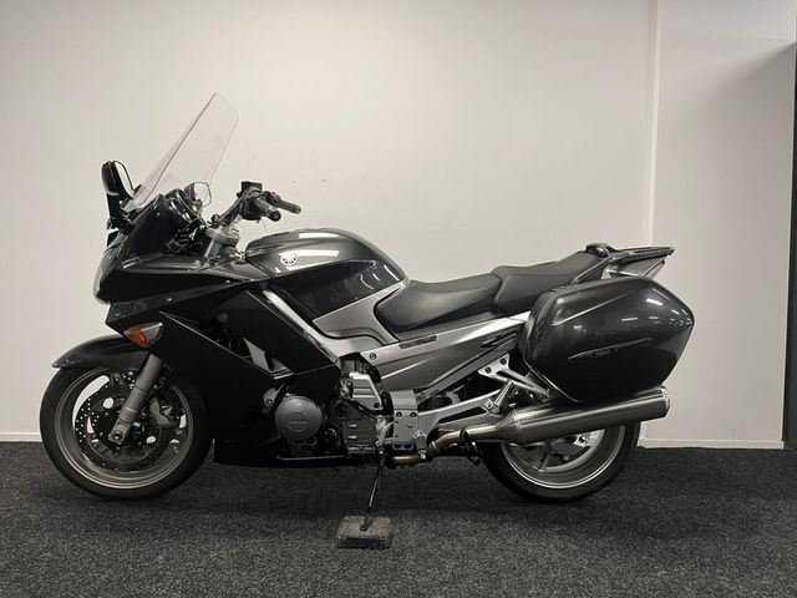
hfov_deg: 67.3
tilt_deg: -1.1
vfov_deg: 53.1
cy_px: 299
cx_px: 398
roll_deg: -1.3
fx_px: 599
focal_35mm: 26
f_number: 1.6
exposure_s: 1/50
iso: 80
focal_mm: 5.1
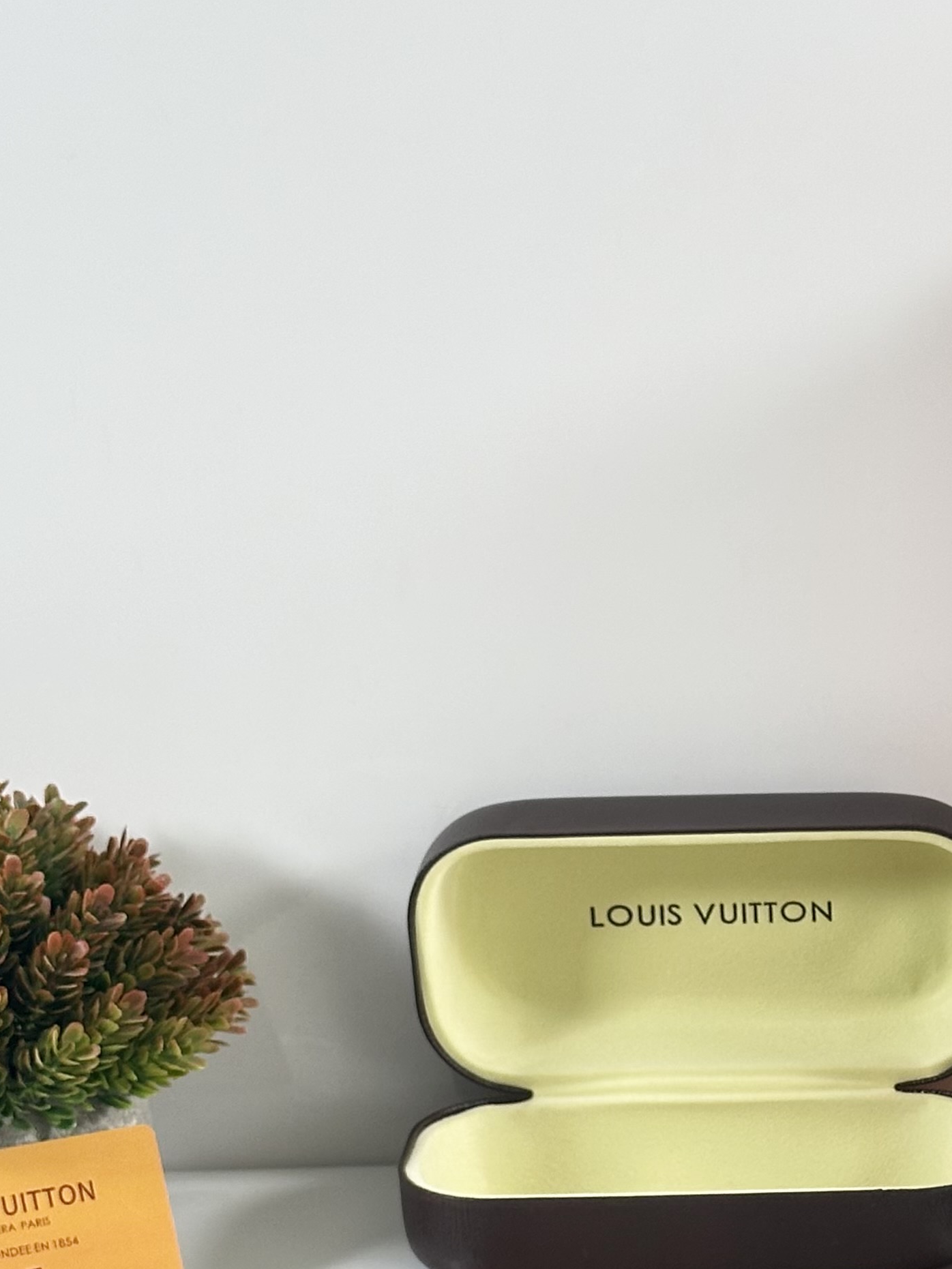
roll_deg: +1.5
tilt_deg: -24.8
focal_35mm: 104
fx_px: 3813
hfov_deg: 14.0
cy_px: 1237
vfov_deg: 18.5
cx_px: 936
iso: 80
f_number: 1.78
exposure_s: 1/87
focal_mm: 6.86
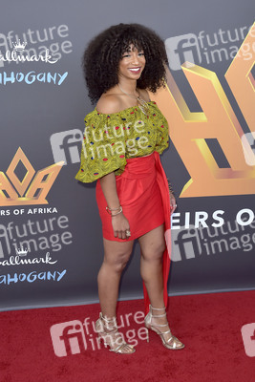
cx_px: 128
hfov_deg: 35.1
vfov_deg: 50.7
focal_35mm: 38
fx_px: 403
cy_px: 191
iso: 160
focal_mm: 38
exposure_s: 1/250
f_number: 7.1
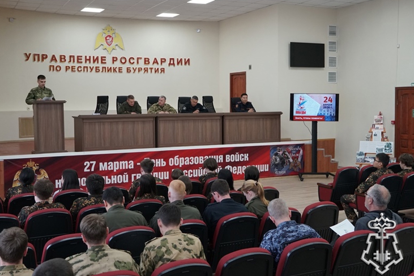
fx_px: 460
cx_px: 205
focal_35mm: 40
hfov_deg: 48.4
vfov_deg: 33.4
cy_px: 138
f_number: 4
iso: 1250
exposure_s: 1/160
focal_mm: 26
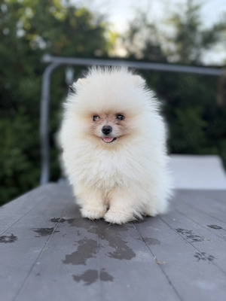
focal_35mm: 24
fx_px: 209
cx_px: 113
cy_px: 150
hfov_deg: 56.8
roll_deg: -1.8
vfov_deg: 71.6
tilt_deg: +3.4
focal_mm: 6.76
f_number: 1.78
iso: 80
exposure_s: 1/567
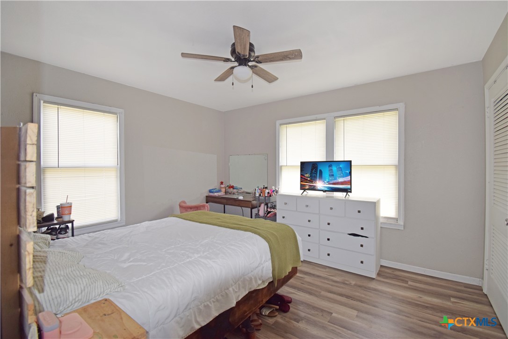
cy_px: 170
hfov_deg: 100.4
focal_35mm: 15
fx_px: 212
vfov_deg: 77.3
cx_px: 254
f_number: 5.6
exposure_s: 1/125
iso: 450
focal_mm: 10
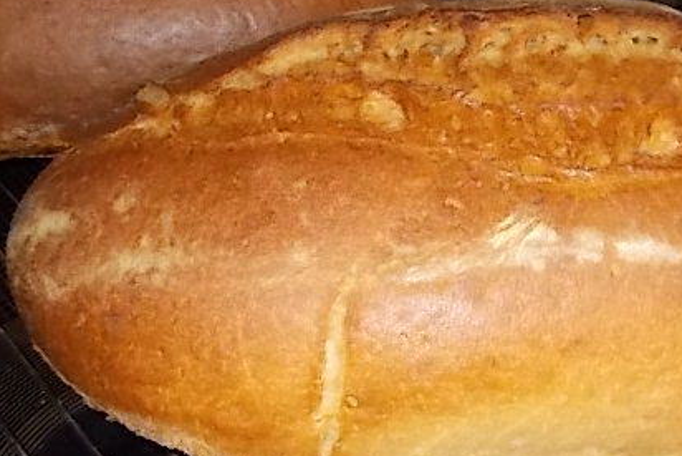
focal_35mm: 63
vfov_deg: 21.6
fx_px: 1194
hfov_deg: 31.7
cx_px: 449
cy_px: 227
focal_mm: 6.9
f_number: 3.9
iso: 200
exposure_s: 1/30
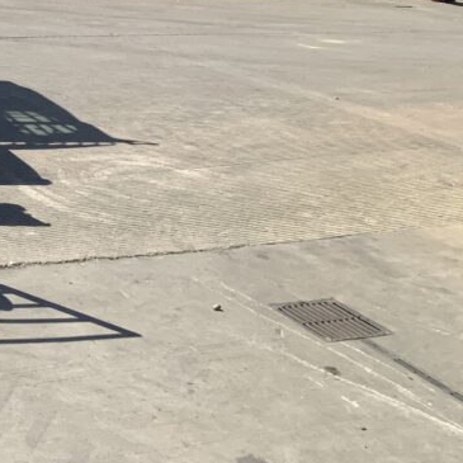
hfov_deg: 21.2
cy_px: 66
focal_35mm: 72
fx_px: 1090
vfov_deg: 23.5
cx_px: -176
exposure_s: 1/1984
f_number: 1.8
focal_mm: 3
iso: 20
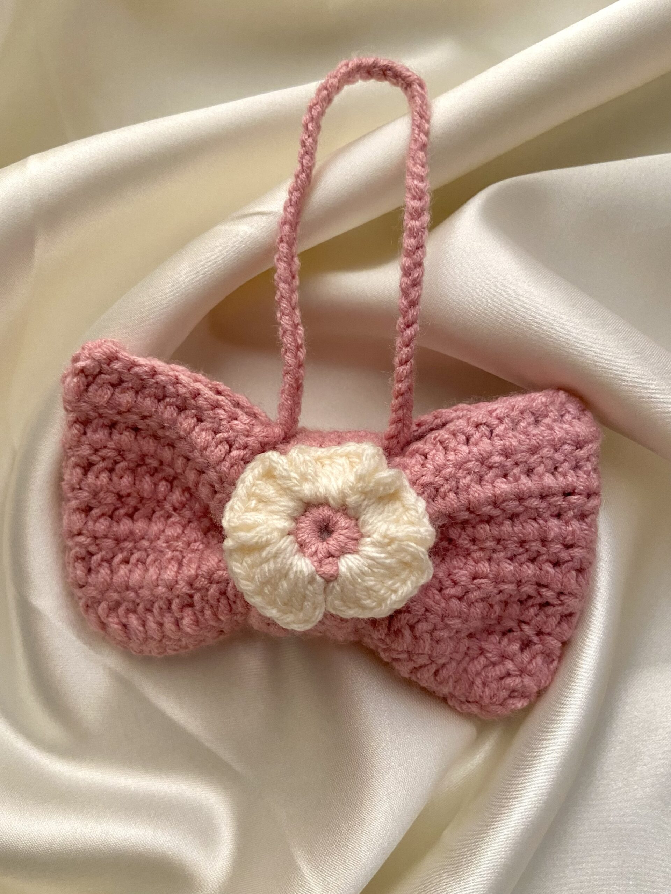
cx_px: 336
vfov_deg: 67.3
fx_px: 672
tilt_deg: -80.3
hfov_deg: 53.1
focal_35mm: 26
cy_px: 447
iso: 250
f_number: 1.8
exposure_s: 1/60
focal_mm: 4.25
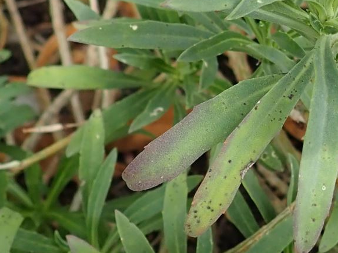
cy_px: 9
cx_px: 423
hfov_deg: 20.8
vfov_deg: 16.7
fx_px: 849
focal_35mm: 87
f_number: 2.8
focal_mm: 4.5
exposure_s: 1/200
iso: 100
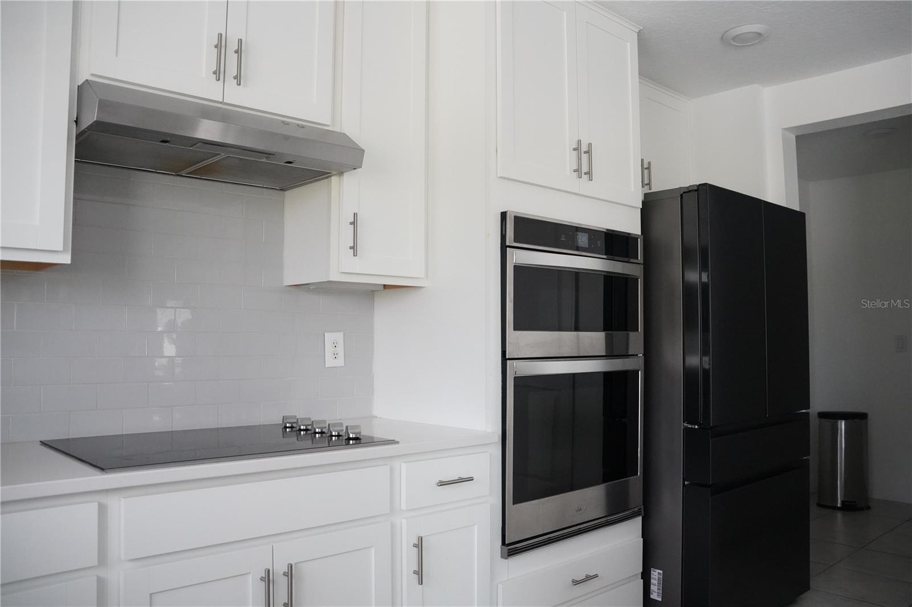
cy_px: 304
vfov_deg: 46.4
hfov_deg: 65.5
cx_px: 456
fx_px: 709
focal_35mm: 28
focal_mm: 28
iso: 10000
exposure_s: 1/1000
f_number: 5
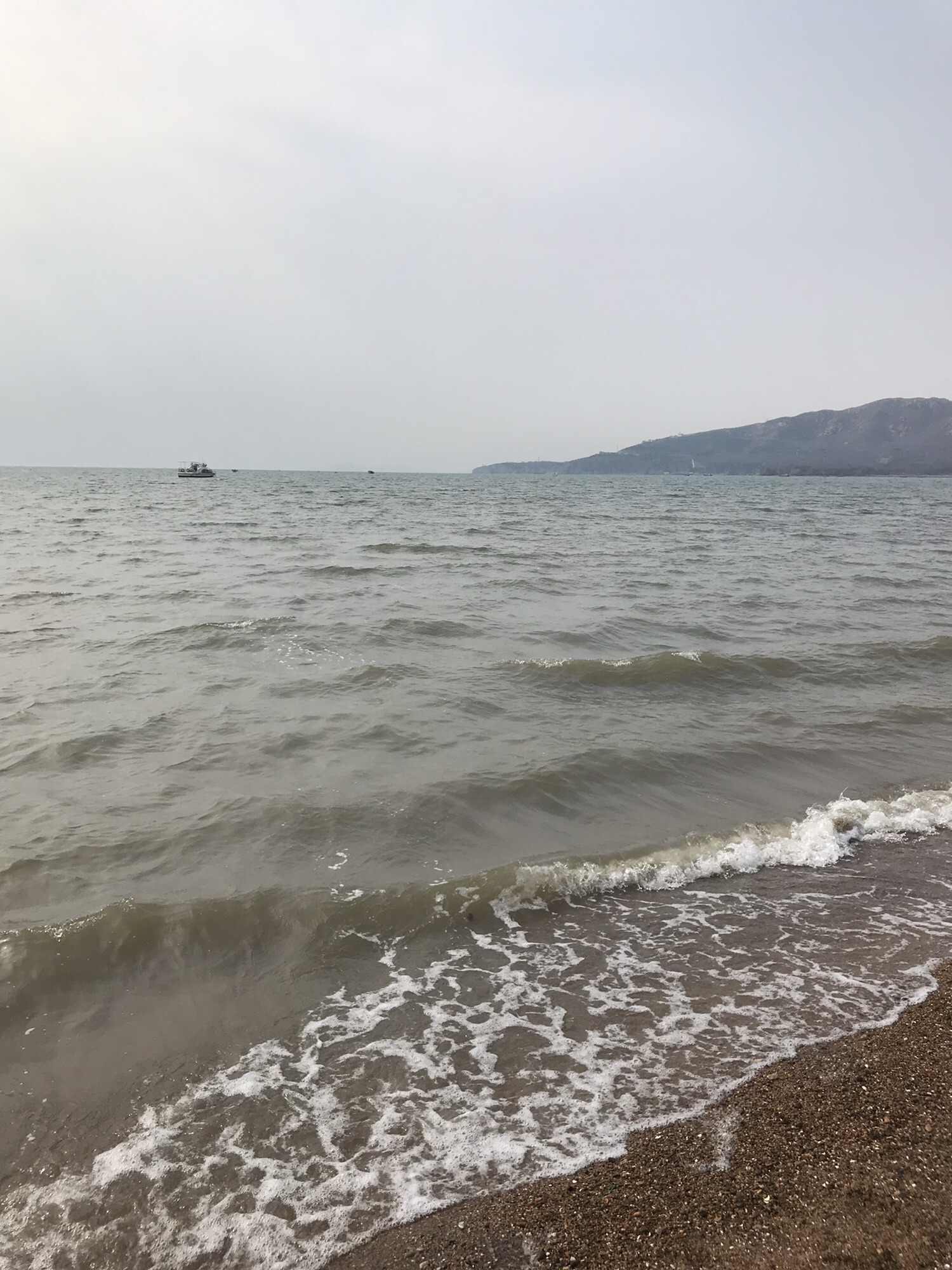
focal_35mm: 28
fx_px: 1027
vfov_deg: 63.4
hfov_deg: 49.7
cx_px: 476
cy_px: 635
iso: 20
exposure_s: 1/4808
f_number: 1.8
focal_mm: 3.99
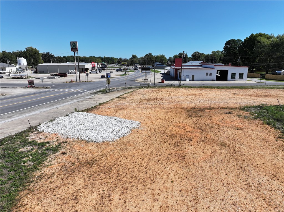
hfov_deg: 71.6
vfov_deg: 56.8
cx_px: 142
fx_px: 197
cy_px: 106
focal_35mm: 24
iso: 100
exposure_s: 1/2500
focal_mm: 12.29
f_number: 2.8
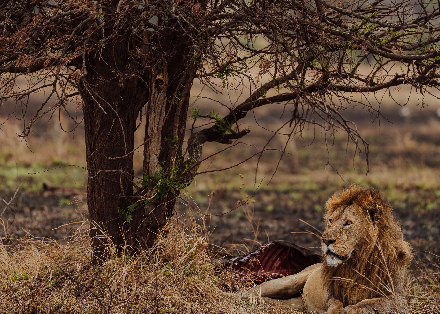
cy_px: 150
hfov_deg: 6.8
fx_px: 3686
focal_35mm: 295
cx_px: 237
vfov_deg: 4.9
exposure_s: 1/1000
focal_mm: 200
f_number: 2.8
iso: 100
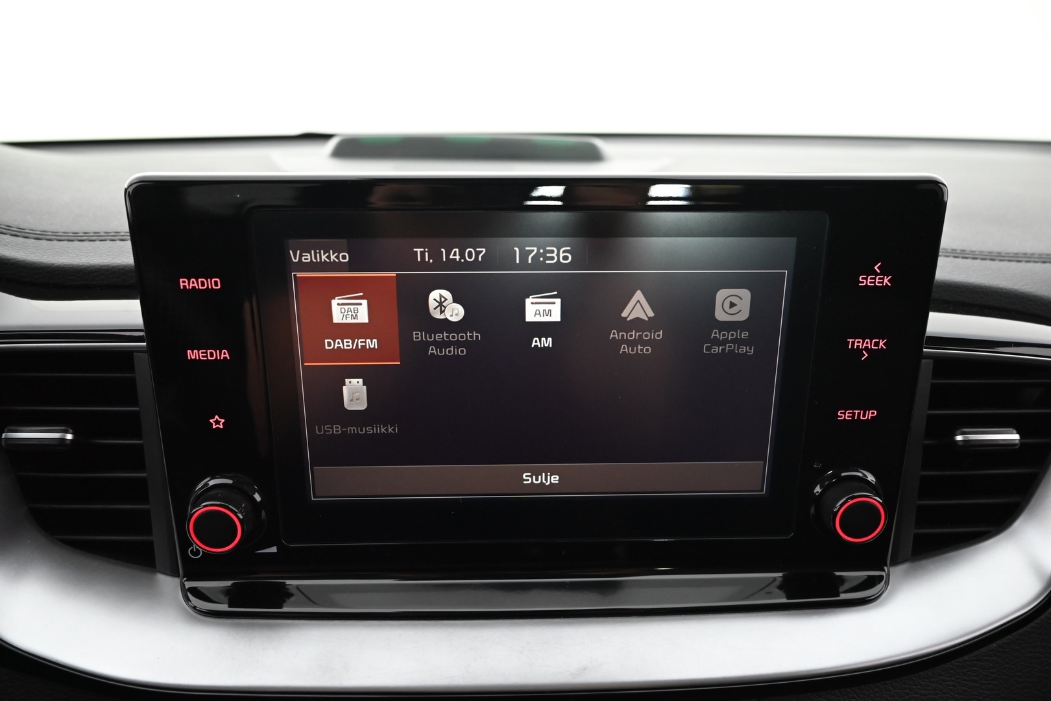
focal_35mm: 24
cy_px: 350
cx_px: 526
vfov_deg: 53.1
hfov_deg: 73.7
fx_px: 701
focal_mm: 24
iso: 3200
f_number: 4
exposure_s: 1/60
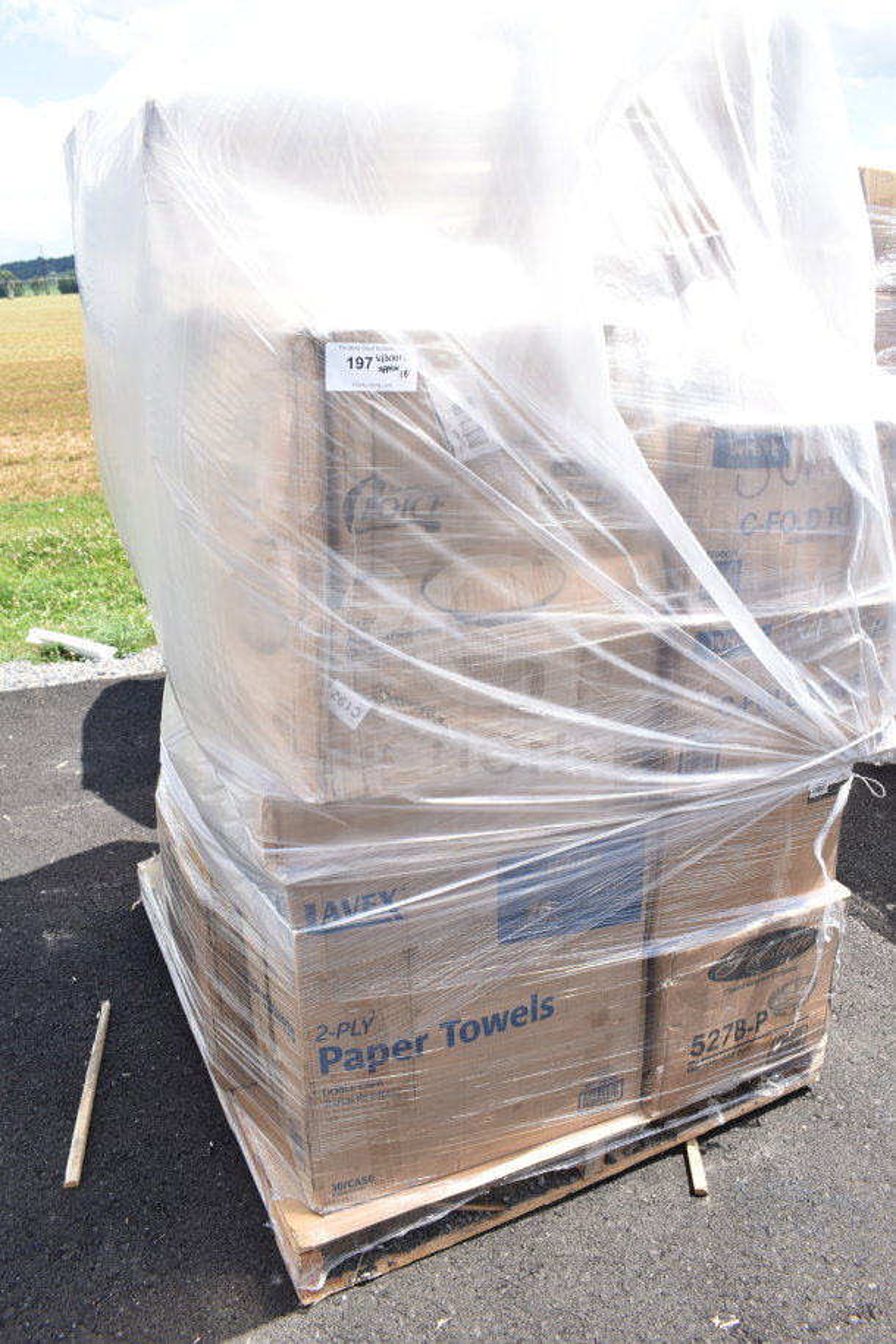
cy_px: 672
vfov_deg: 67.4
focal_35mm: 27
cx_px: 448
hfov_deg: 47.9
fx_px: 1008
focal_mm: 18
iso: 200
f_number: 6.3
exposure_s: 1/250
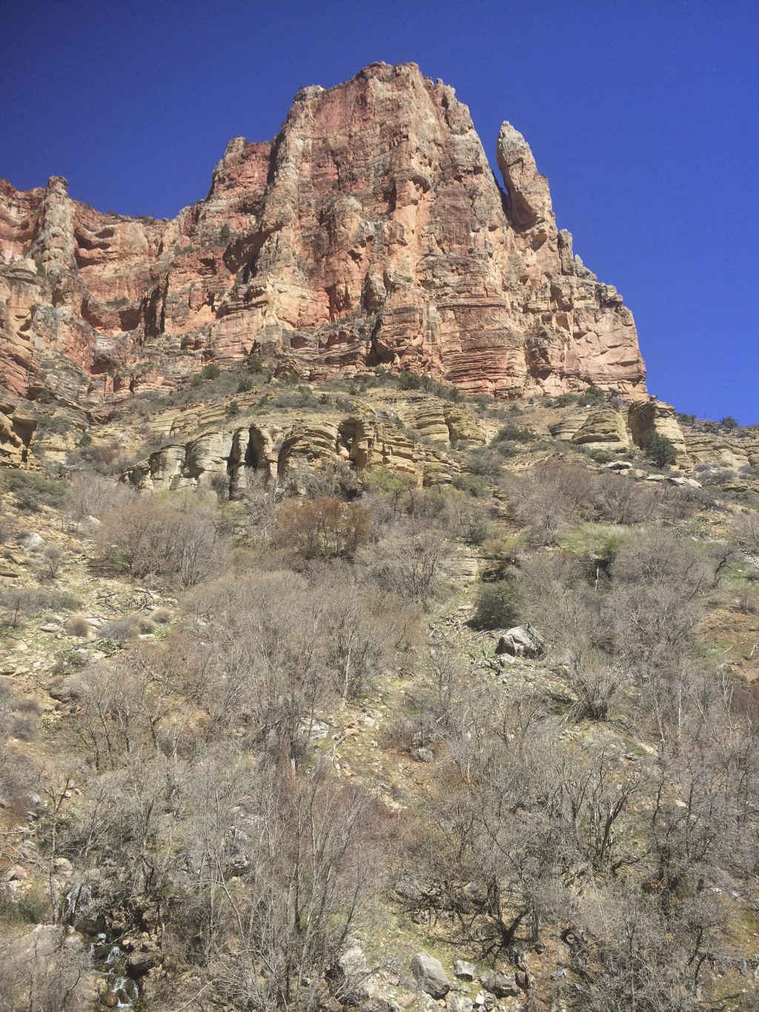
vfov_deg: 60.0
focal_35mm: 30
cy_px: 506
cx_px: 380
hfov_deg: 46.8
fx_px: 877
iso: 32
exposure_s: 1/1325
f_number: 2.2
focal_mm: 4.12
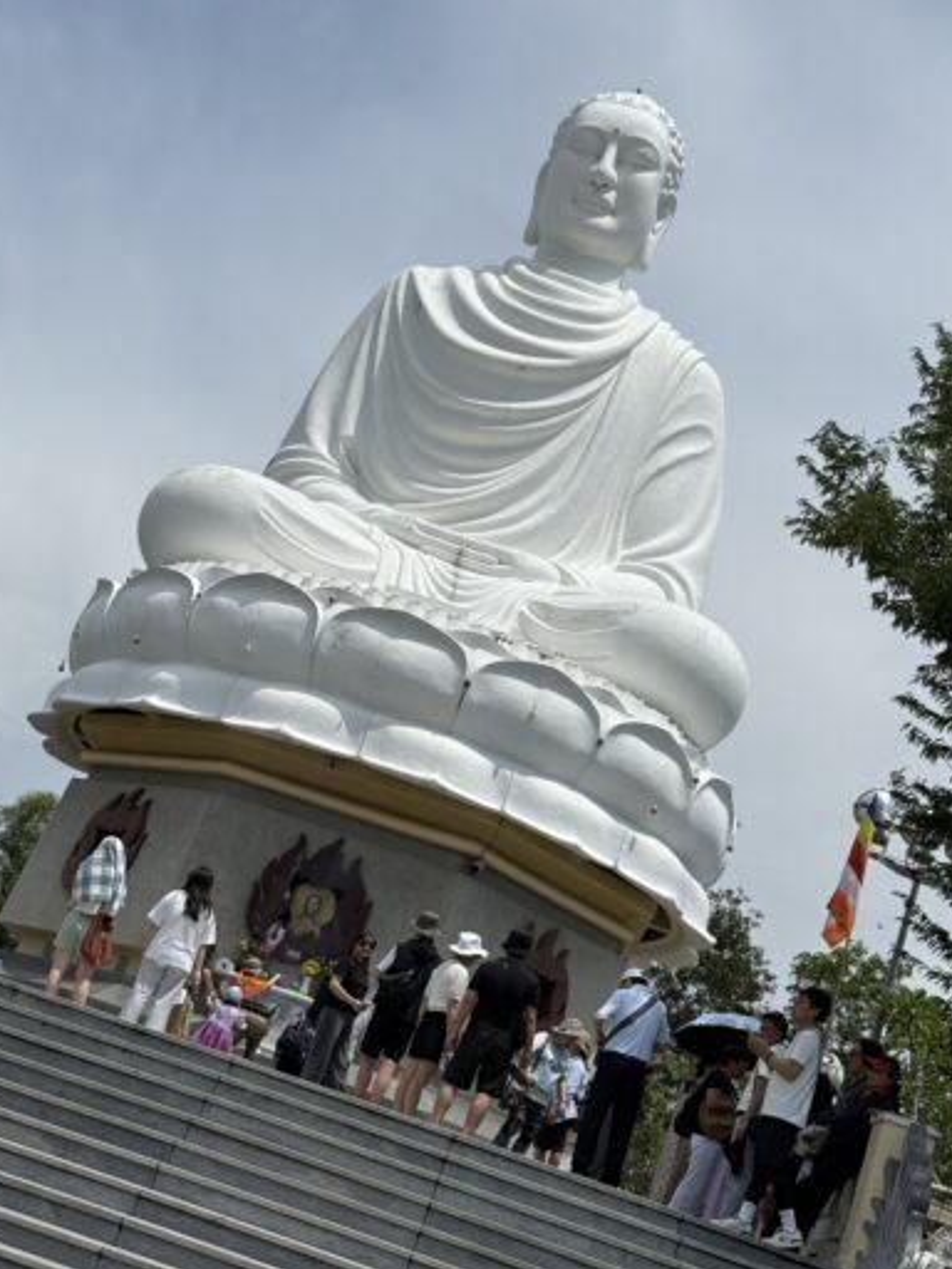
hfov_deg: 24.4
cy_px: 652
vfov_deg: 32.2
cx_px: 379
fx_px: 2200
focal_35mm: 60
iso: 80
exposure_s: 1/11364
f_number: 1.78
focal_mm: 6.76
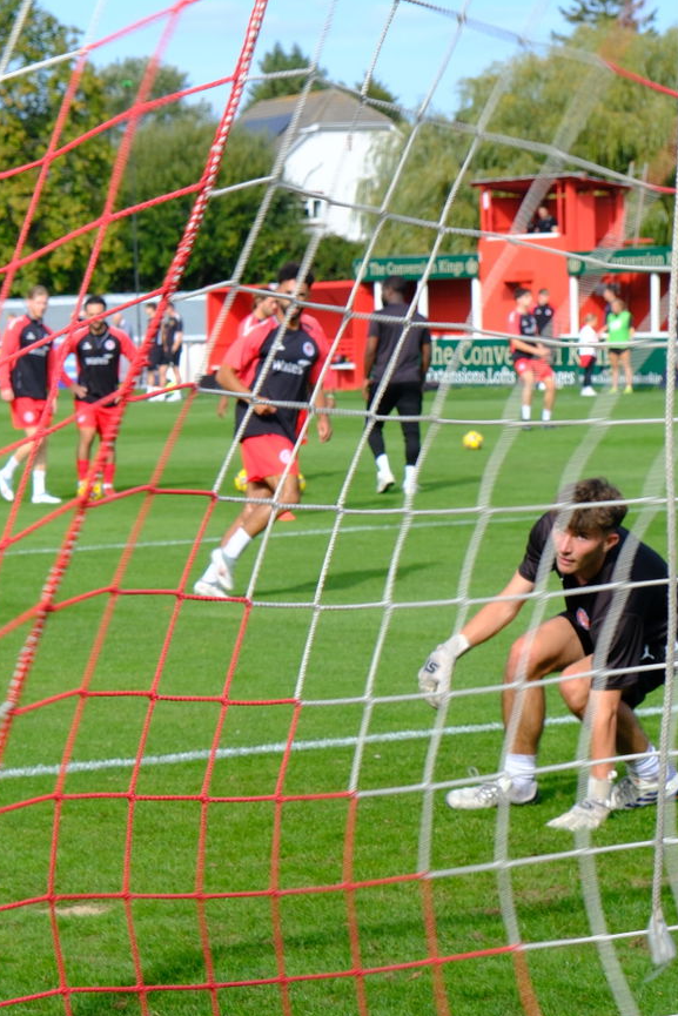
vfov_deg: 15.8
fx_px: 3643
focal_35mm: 129
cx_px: 127
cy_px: 695
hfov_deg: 10.6
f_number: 5.6
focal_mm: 41.1
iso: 125
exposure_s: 1/280
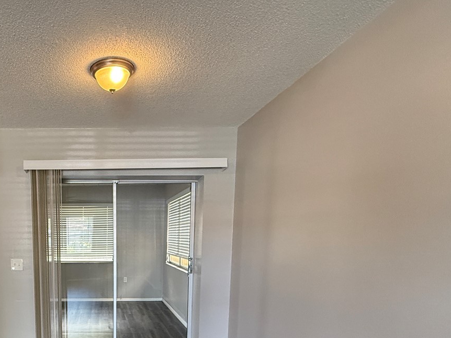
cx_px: 104
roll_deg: +0.2
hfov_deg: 62.7
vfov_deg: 49.3
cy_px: 280
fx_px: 339
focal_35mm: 26
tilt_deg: -7.5
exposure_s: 1/60
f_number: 2.2
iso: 250
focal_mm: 2.22
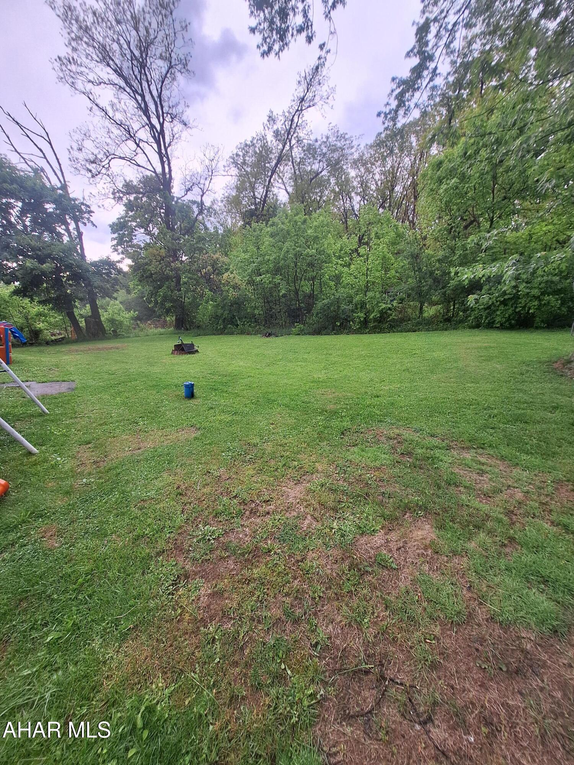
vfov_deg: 106.2
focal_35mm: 13
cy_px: 382
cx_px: 287
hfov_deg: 89.9
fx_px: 287
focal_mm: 1.74
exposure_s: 1/120
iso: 80
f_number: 2.2
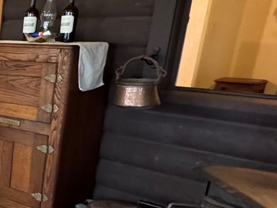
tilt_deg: -13.7
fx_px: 416
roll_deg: +0.3
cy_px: 125
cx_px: -204
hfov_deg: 23.0
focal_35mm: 52
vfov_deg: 28.0
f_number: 2.2
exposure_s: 1/60
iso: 1250
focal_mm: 2.22
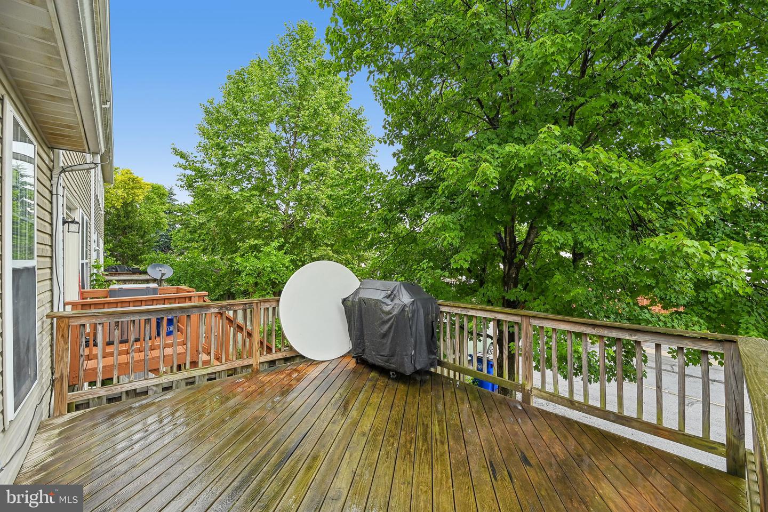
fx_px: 299
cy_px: 256
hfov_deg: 104.3
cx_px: 384
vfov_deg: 81.2
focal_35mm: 14
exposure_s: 1/15
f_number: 8
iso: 110
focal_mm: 14
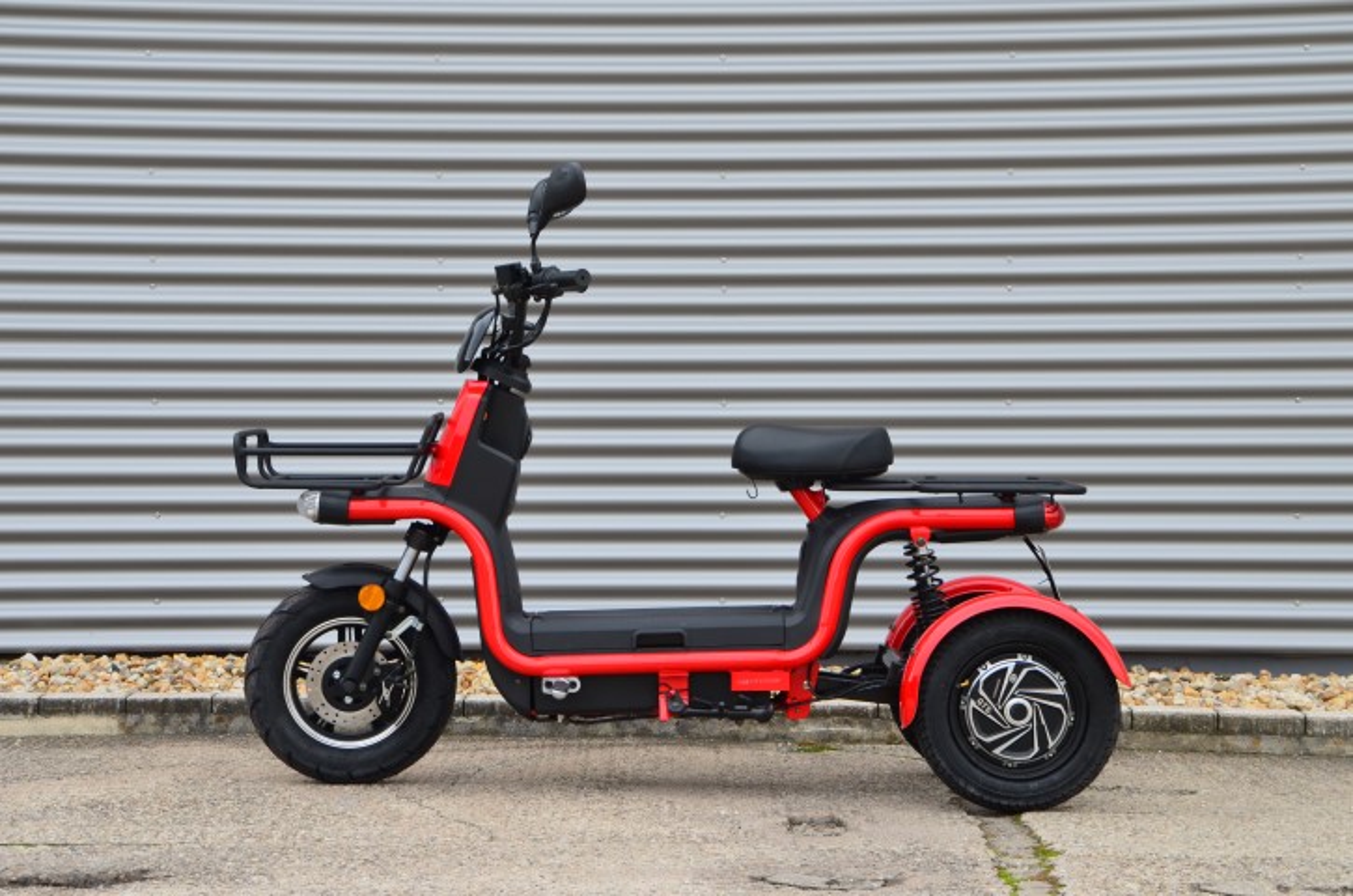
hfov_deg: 27.0
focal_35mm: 75
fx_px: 2813
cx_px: 676
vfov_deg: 18.1
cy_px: 448
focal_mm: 50
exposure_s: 1/60
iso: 360
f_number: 10
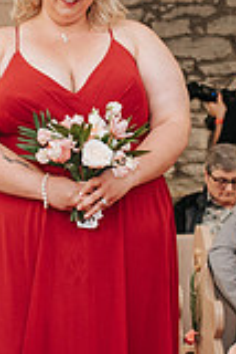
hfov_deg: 7.8
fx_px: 1737
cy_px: 138
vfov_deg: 11.6
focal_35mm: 177
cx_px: 93
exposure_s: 1/200
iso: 1000
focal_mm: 35
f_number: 2.8
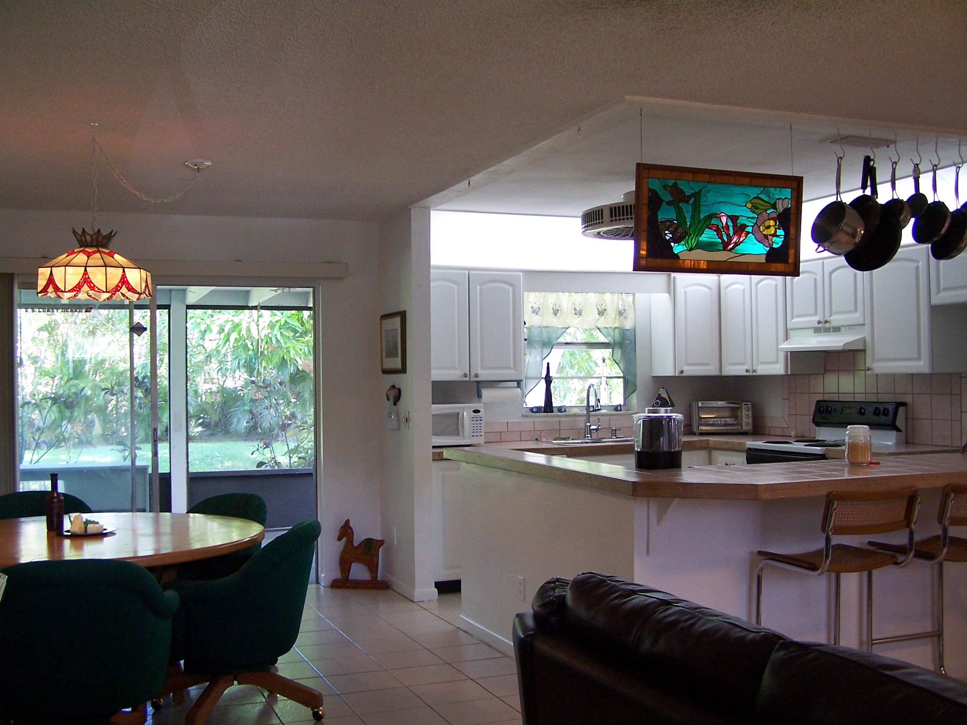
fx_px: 1062
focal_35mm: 38
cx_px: 484
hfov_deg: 49.0
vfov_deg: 37.7
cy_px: 362
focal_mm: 6.3
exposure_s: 1/30
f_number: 2.8
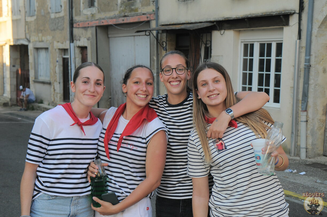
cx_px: 164
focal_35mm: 52
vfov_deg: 25.7
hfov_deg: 37.9
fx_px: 476
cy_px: 108
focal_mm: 35
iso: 200
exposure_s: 1/125
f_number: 5
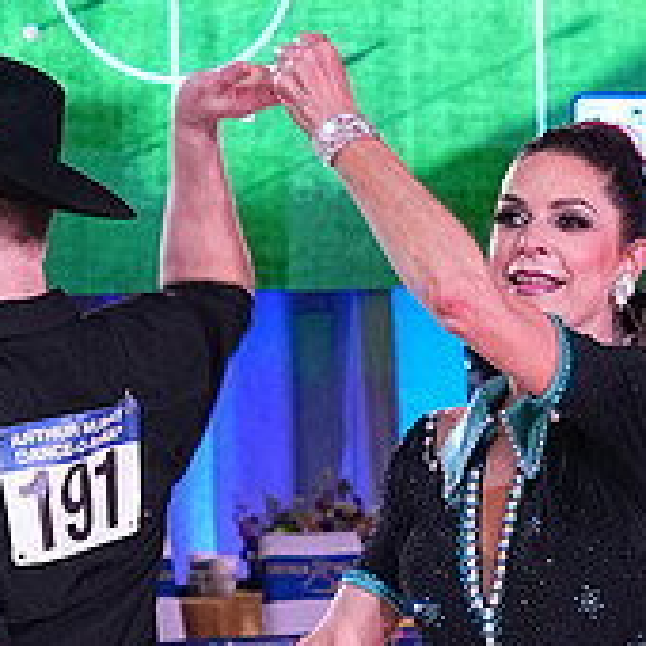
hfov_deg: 6.2
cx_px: 382
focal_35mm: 281
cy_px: 973
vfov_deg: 6.2
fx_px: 5933
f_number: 5.6
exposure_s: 1/320
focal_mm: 65
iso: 2500
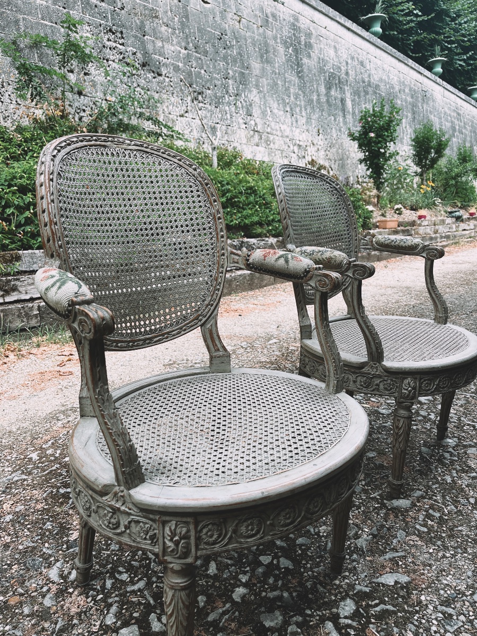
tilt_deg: -10.3
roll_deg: +1.8
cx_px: 238
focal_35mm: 26
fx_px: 478
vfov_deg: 67.3
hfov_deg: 53.1
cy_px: 318
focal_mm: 5.1
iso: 50
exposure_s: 1/1066
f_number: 1.6
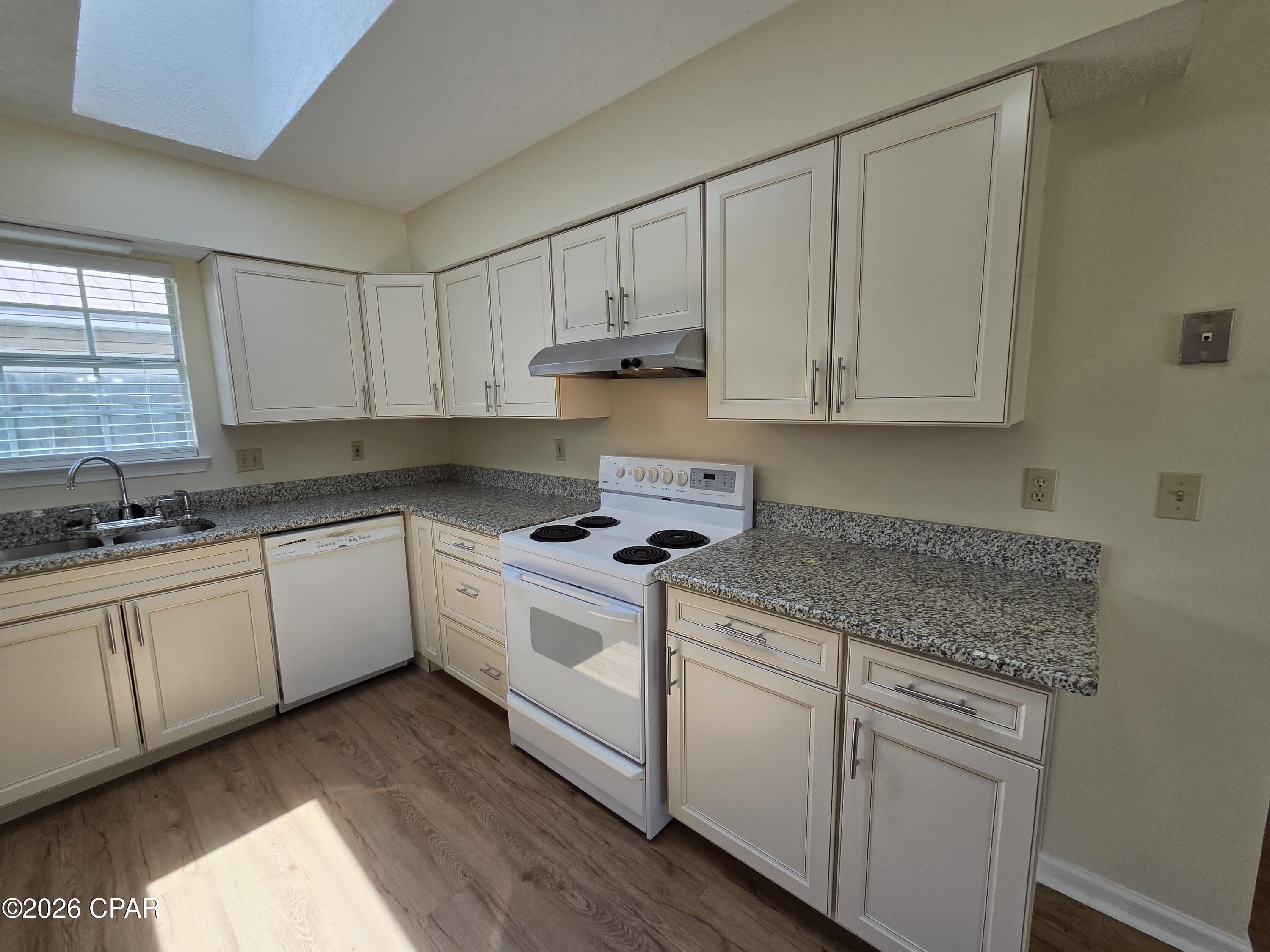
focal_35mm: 13
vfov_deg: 89.9
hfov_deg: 106.2
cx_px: 635
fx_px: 477
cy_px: 476
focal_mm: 2.2
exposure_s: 1/294
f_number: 2.2
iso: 100
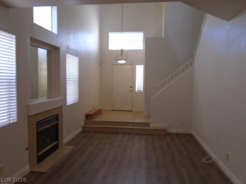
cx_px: 123
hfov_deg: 67.3
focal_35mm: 26
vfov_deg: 53.1
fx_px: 185
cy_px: 92
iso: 200
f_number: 3.2
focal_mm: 4.6
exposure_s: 1/30
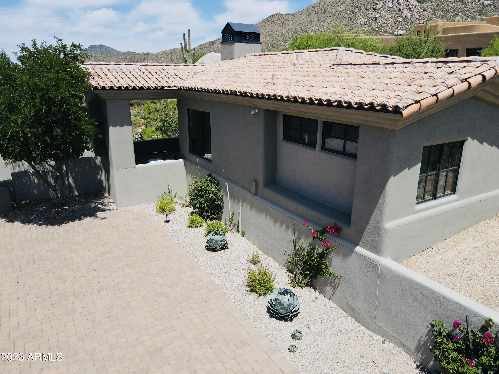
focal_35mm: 24
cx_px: 250
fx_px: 346
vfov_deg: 56.8
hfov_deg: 71.6
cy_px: 187
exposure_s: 1/800
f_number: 2.8
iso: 100
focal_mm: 4.5
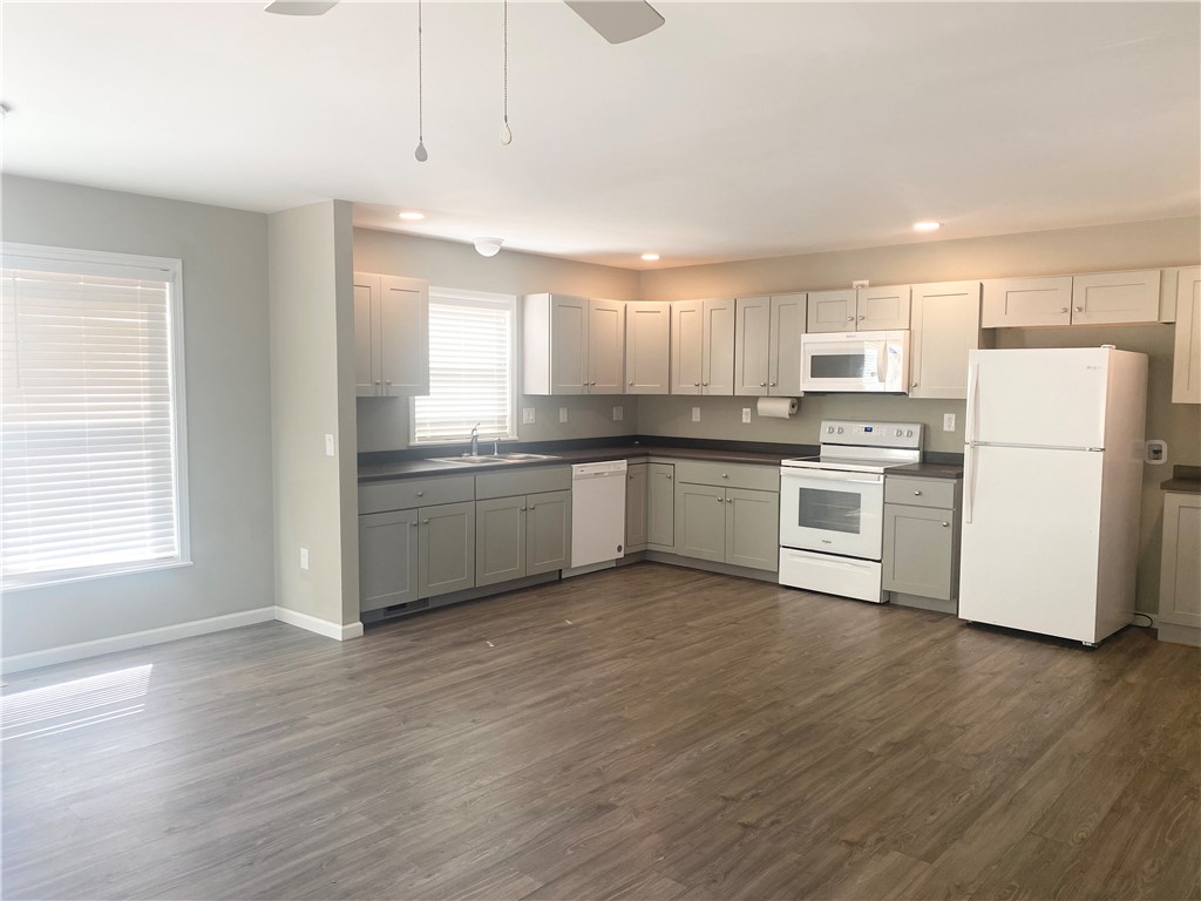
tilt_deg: -3.7
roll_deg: -0.3
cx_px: 600
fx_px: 902
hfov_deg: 67.3
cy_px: 450
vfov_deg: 53.1
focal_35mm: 26
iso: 80
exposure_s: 1/120
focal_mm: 4.25
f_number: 1.8
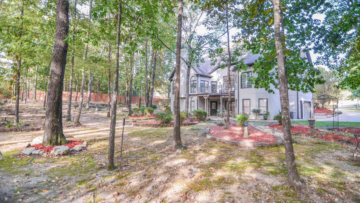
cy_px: 95
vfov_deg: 62.3
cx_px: 178
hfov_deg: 94.2
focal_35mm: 18
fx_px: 167
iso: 200
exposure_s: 1/125
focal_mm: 11
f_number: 2.8
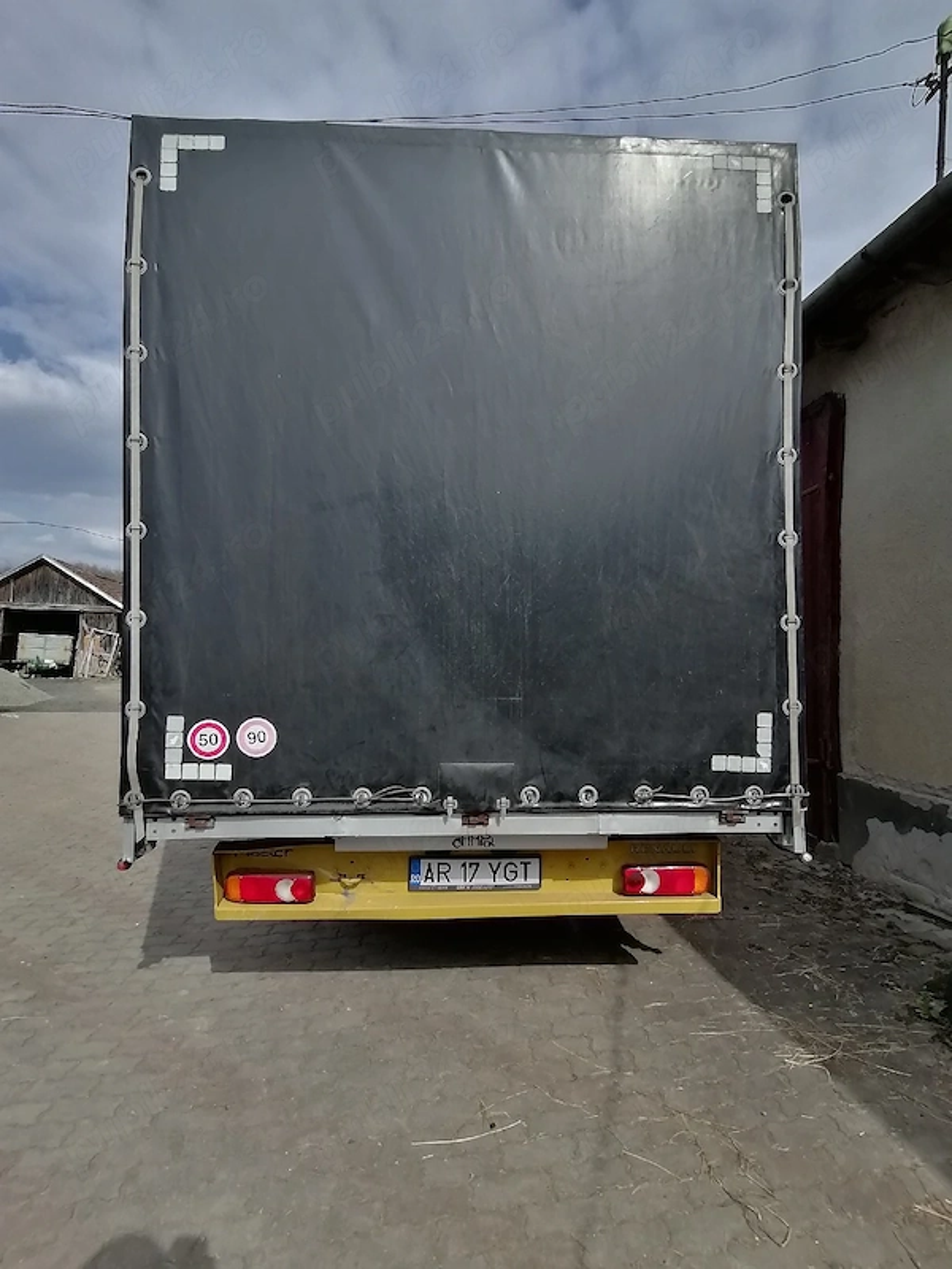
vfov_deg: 91.0
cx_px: 476
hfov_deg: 74.7
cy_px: 634
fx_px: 623
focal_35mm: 17
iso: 50
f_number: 2.4
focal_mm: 1.78
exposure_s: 1/1250
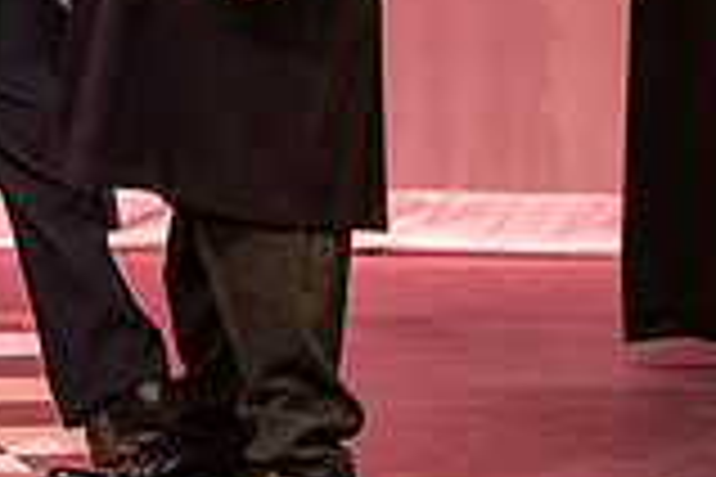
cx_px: -27
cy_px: -313
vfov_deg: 2.6
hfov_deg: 3.9
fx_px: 10540
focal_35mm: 530
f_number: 3.2
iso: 3200
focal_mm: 145
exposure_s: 1/200
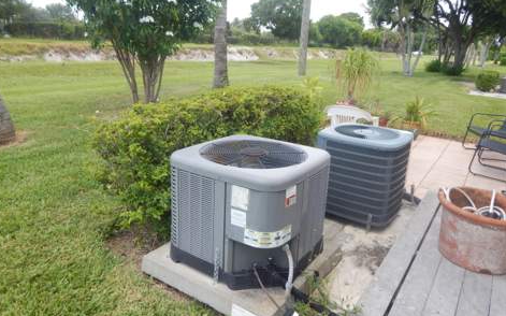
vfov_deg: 46.0
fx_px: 372
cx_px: 250
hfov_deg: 68.4
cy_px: 150
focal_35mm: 27
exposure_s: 1/500
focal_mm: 4.5
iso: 125
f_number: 3.1
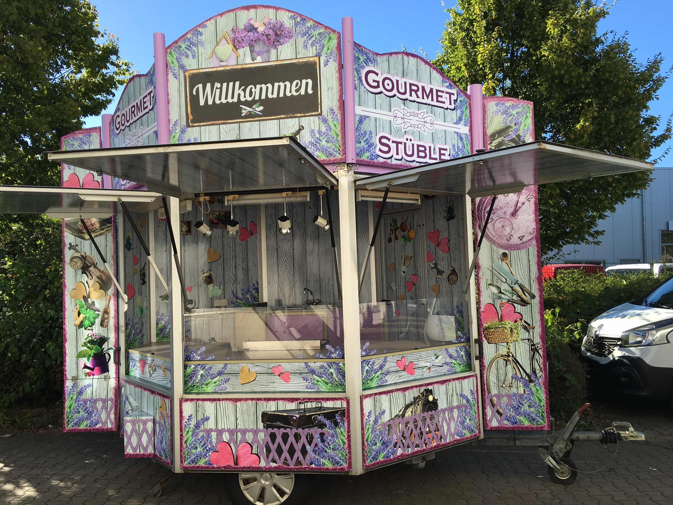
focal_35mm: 29
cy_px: 252
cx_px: 336
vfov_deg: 48.2
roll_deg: -0.5
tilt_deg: +3.3
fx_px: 564
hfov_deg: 61.7
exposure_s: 1/693
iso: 25
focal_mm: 4.15
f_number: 2.2
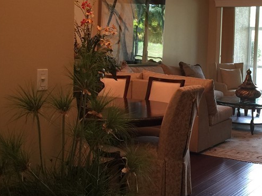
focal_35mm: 60
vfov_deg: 24.3
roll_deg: -3.5
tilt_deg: -4.1
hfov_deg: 31.7
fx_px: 454
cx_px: 191
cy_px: 75
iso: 32
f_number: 2.2
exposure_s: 1/15
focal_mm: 4.15
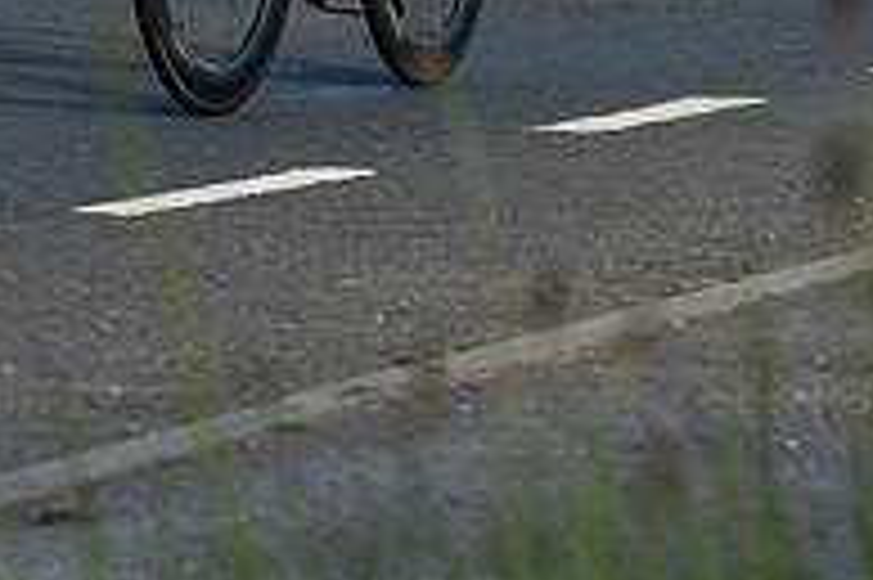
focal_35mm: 287
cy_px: -267
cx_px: 272
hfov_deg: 7.2
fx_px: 6954
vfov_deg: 4.7
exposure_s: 1/640
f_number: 4
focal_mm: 73
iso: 125
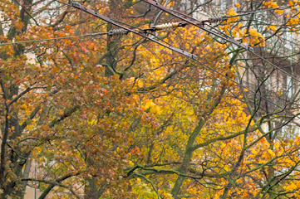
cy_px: 347
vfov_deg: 6.5
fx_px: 1732
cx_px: 337
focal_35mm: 208
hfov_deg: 9.8
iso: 400
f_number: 5
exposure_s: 1/125
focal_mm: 50
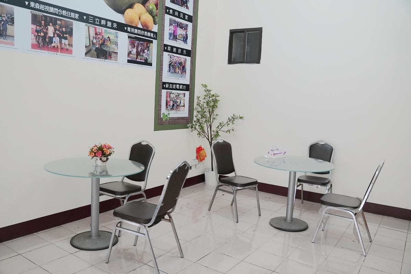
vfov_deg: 45.0
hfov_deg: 63.7
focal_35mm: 29
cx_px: 206
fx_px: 331
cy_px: 137
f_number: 4
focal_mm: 29
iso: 1600
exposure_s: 1/160
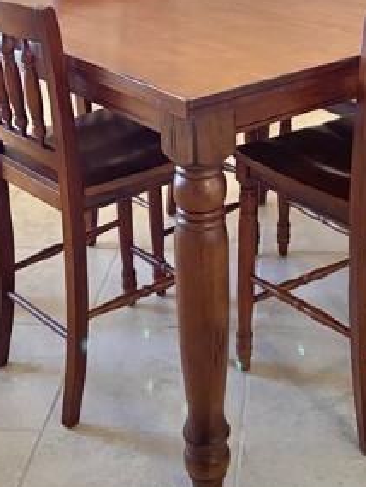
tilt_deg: -11.5
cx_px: 222
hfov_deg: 21.0
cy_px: -10
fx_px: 986
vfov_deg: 26.2
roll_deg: +1.2
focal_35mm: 70
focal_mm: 4.25
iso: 160
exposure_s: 1/60
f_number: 1.8
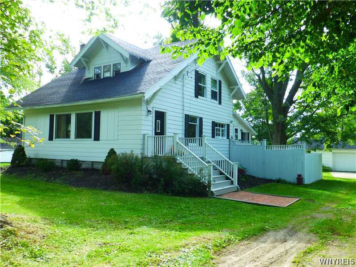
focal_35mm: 30
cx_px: 178
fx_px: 309
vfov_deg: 46.8
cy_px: 134
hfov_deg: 60.0
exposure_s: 1/125
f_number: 4
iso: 100
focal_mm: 5.4
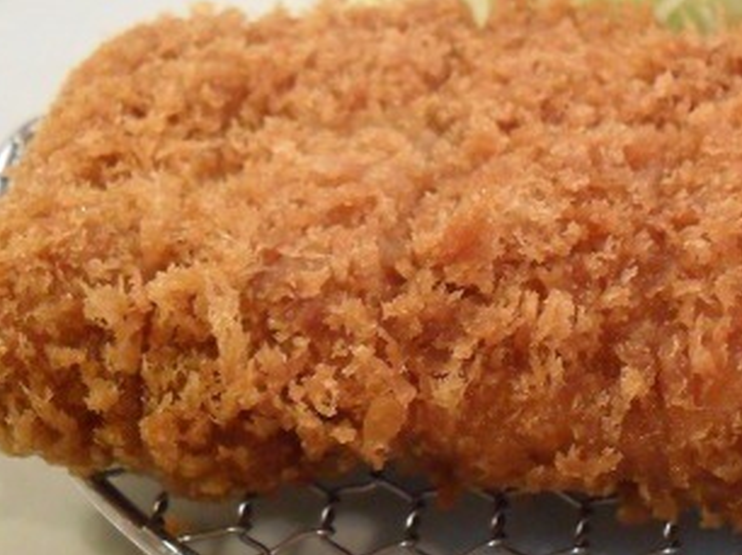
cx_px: 556
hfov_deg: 31.2
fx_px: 1307
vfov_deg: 24.0
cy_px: 326
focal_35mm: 61
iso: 400
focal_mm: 6.3
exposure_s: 1/15
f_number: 3
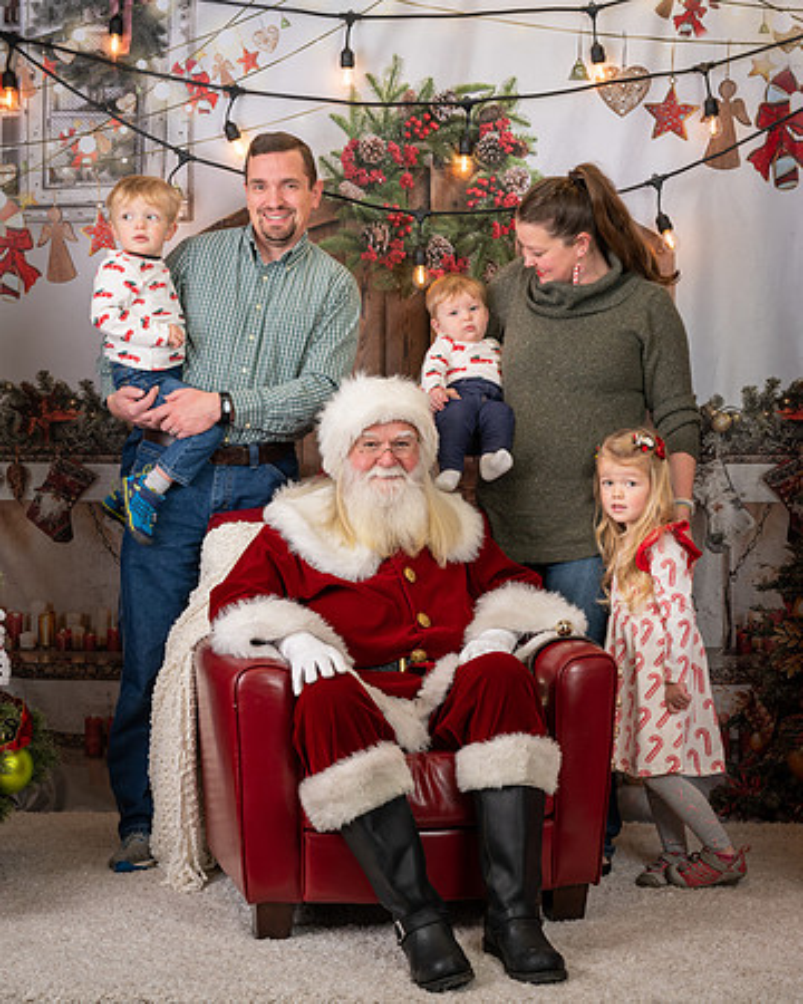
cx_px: 439
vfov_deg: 27.0
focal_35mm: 70
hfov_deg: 21.7
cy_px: 502
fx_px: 2091
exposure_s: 1/100
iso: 100
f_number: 9
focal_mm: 50
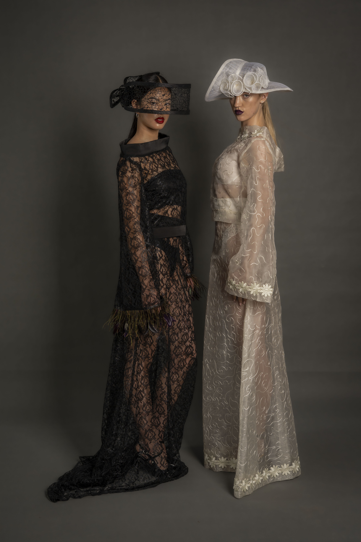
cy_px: 271
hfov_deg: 27.5
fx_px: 737
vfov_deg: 40.3
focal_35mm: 49
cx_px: 180
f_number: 5.6
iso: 320
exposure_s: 1/200
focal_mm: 49
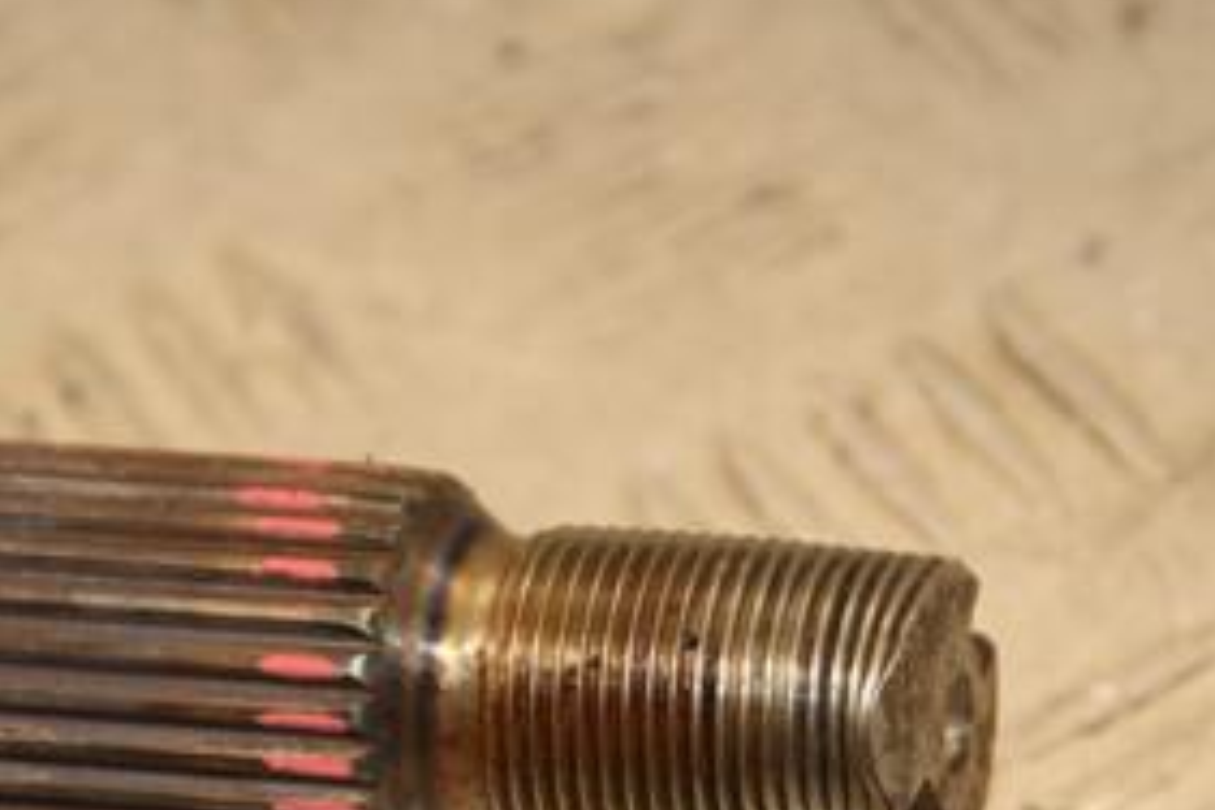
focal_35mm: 185
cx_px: 590
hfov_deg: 11.1
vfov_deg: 7.4
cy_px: 620
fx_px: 6243
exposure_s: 1/200
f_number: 6.3
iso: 800
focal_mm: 58
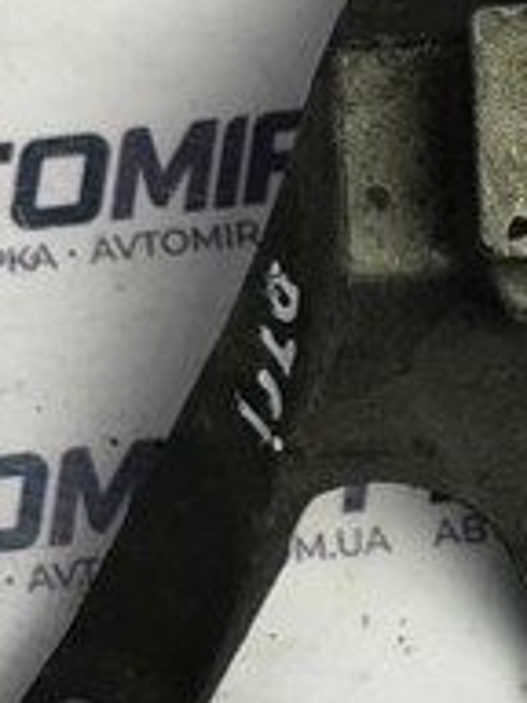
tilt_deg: -81.9
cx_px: 457
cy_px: 209
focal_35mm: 70
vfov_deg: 27.5
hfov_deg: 20.6
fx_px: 1421
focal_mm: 3.99
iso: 32
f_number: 1.8
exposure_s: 1/33
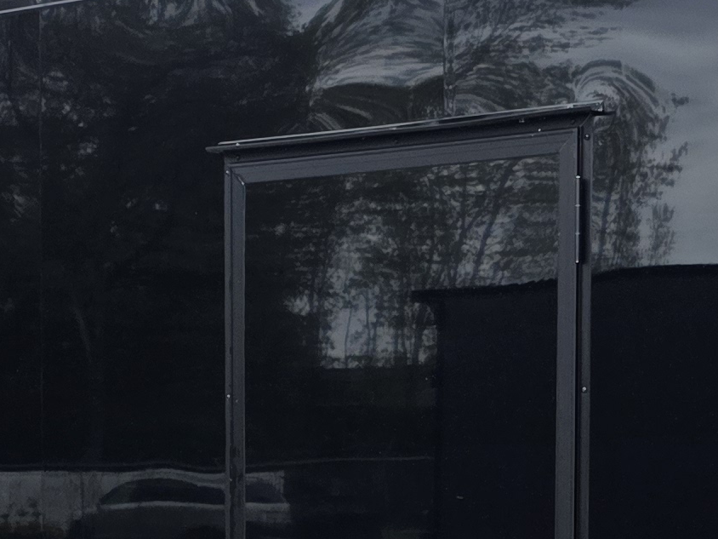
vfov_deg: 13.2
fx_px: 2261
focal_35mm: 109
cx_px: 648
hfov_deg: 17.8
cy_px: 659
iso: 80
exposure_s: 1/4539
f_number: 1.7
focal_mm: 6.3
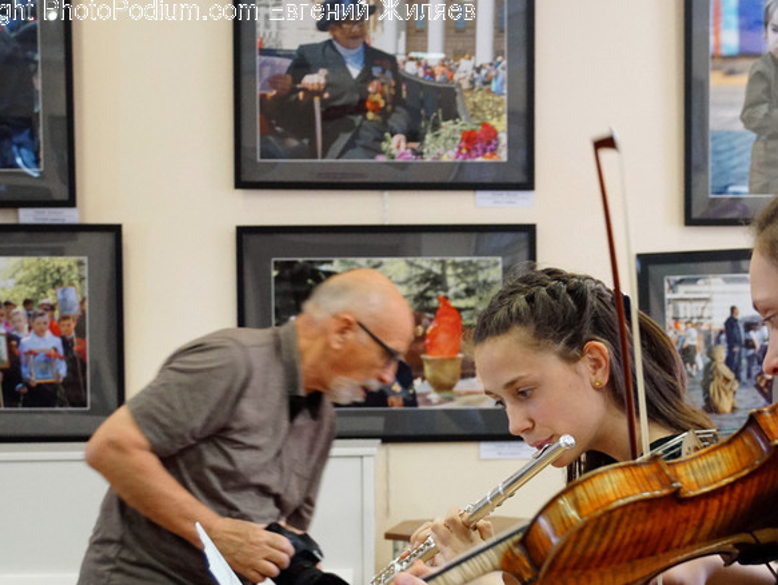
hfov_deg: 21.9
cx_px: 520
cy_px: 379
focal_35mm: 89
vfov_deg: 16.6
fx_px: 2002
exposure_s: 1/80
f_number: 4.5
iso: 1600
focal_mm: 40
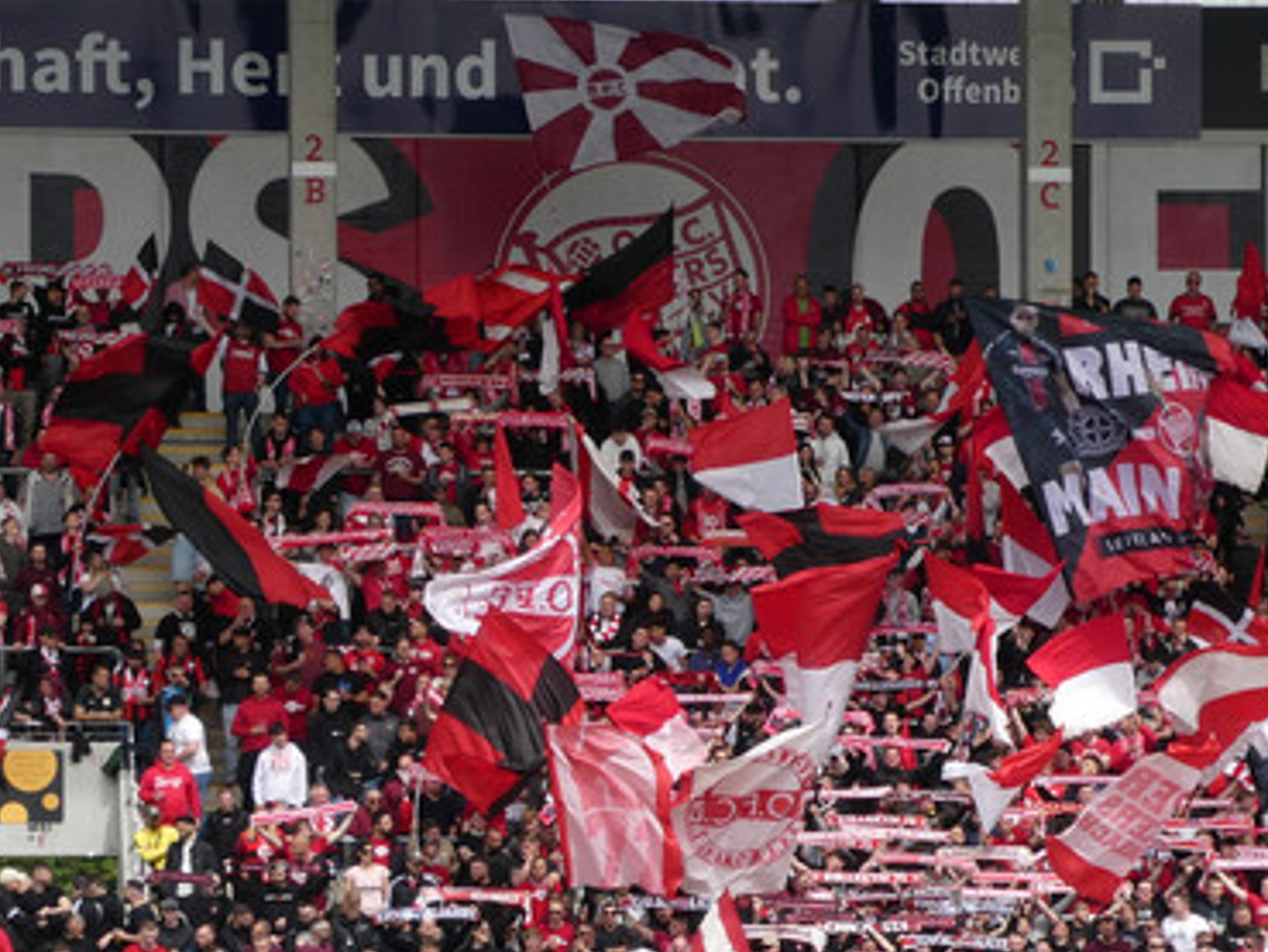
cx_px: 763
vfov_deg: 6.3
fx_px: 8574
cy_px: 821
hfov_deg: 8.5
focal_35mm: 234
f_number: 5.3
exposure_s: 1/320
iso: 80
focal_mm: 24.2
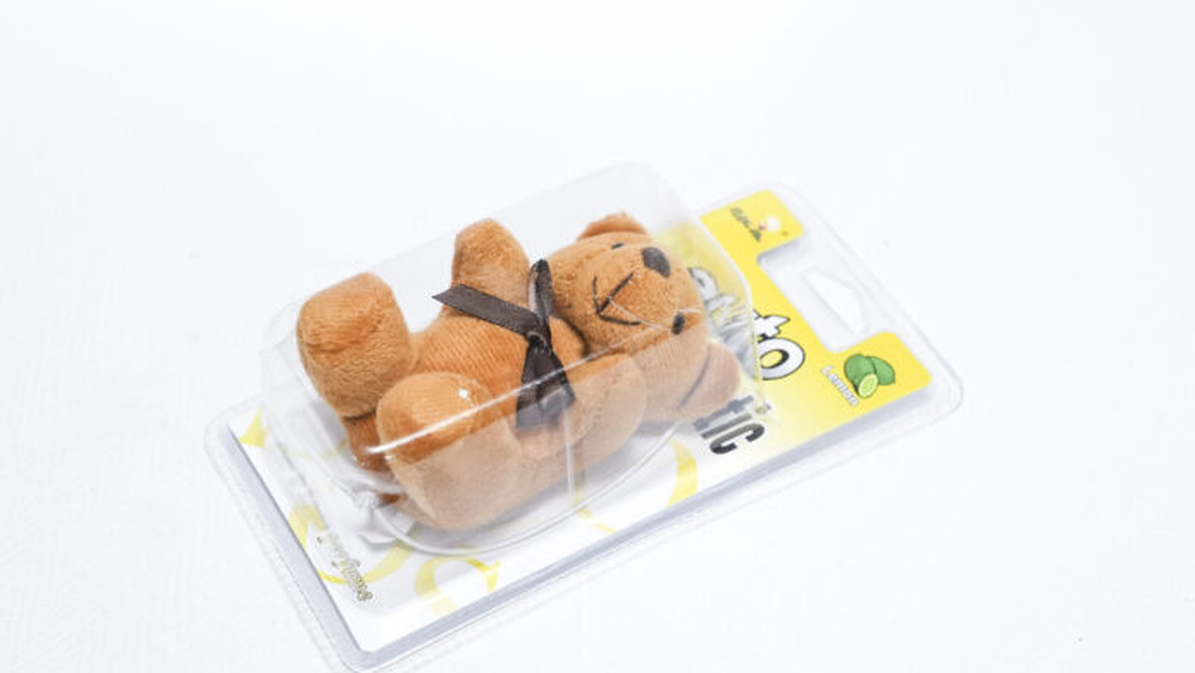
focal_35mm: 74
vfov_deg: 16.3
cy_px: 306
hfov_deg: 28.6
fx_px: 2346
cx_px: 599
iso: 3200
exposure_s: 1/250
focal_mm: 70
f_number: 8
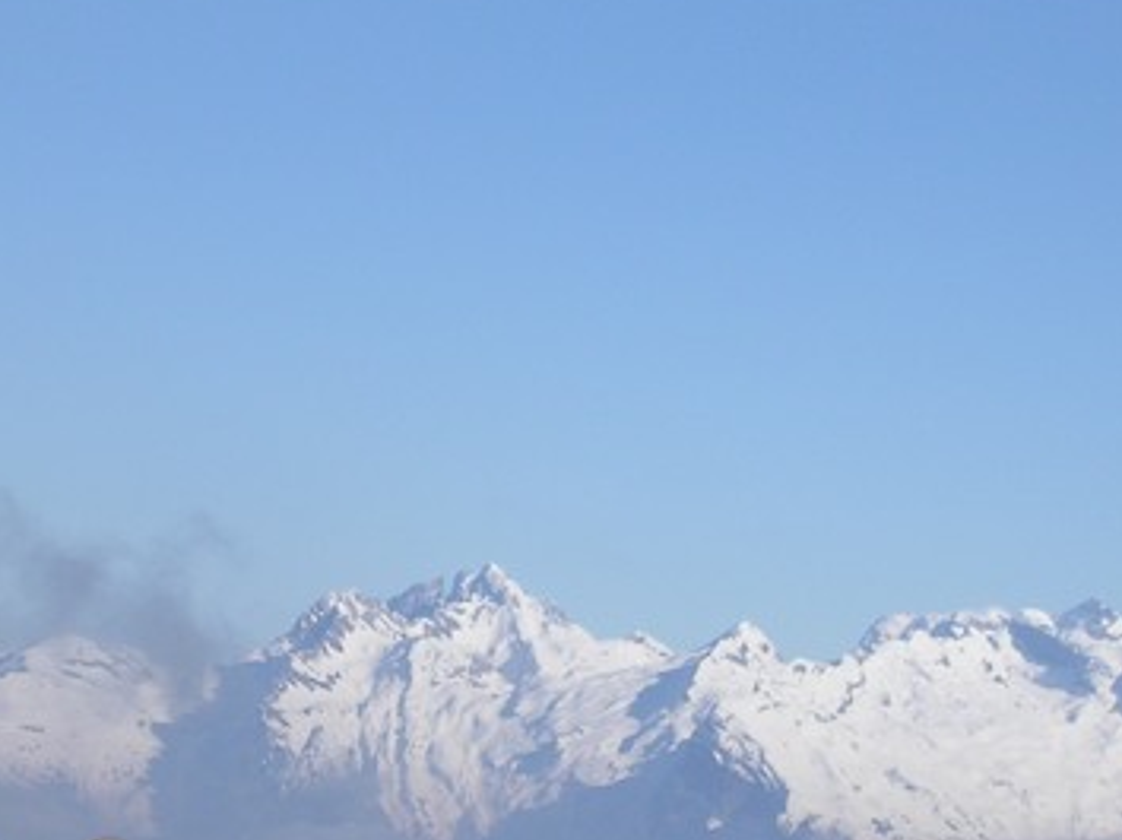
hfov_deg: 9.5
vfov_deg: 7.1
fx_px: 6737
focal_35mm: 208
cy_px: 561
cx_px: 583
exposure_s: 1/643
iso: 100
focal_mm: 17.4
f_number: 4.9
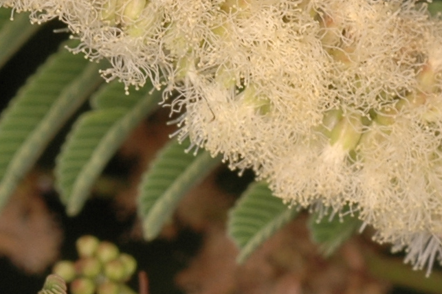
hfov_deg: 4.9
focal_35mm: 421
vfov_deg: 3.3
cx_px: 89
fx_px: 5166
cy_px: 346
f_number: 22
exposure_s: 1/320
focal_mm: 60
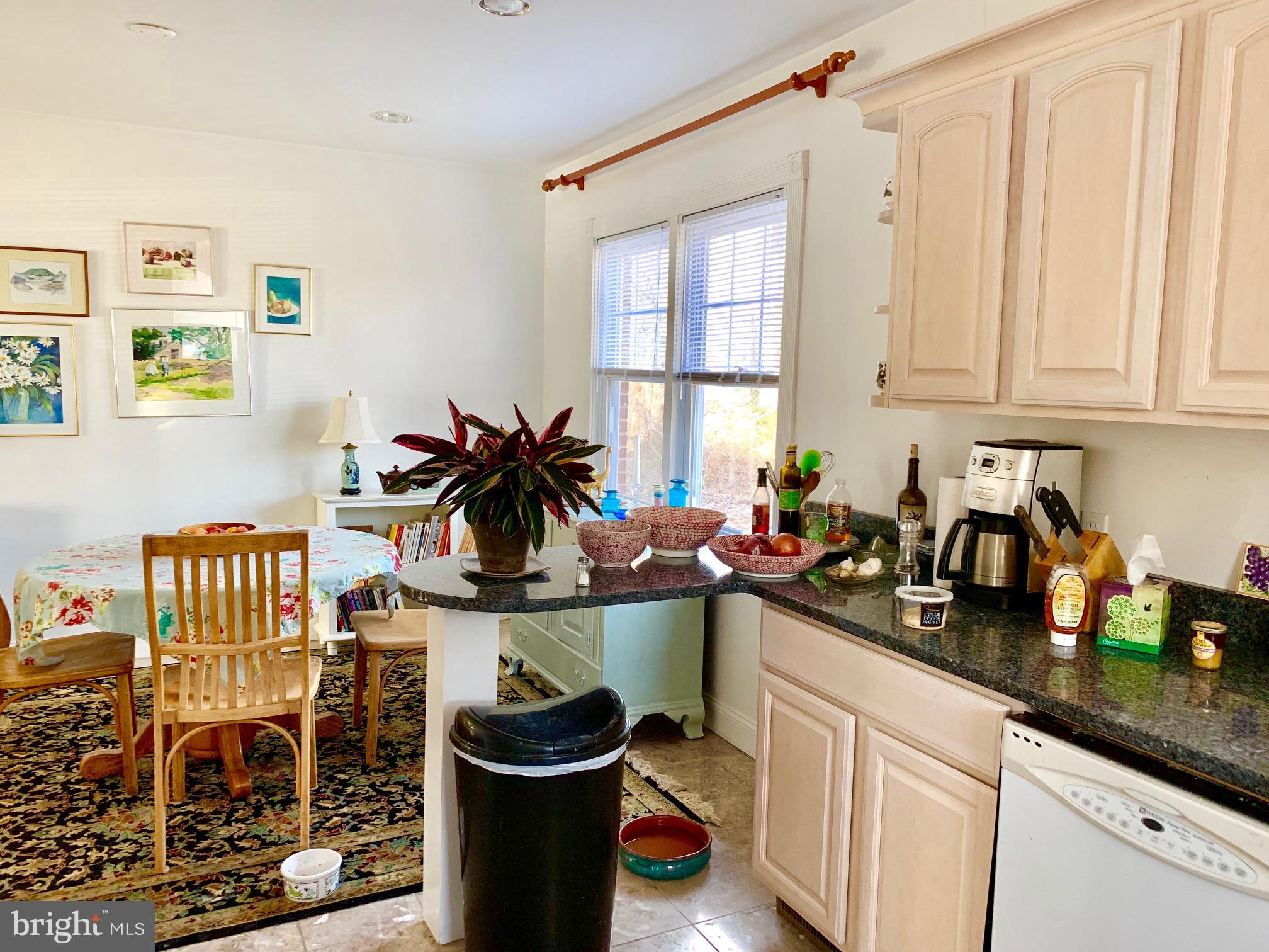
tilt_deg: -6.7
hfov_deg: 67.3
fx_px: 953
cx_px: 634
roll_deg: -1.0
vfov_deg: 53.1
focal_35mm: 26
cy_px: 476
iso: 125
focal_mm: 4.25
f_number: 1.8
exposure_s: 1/60
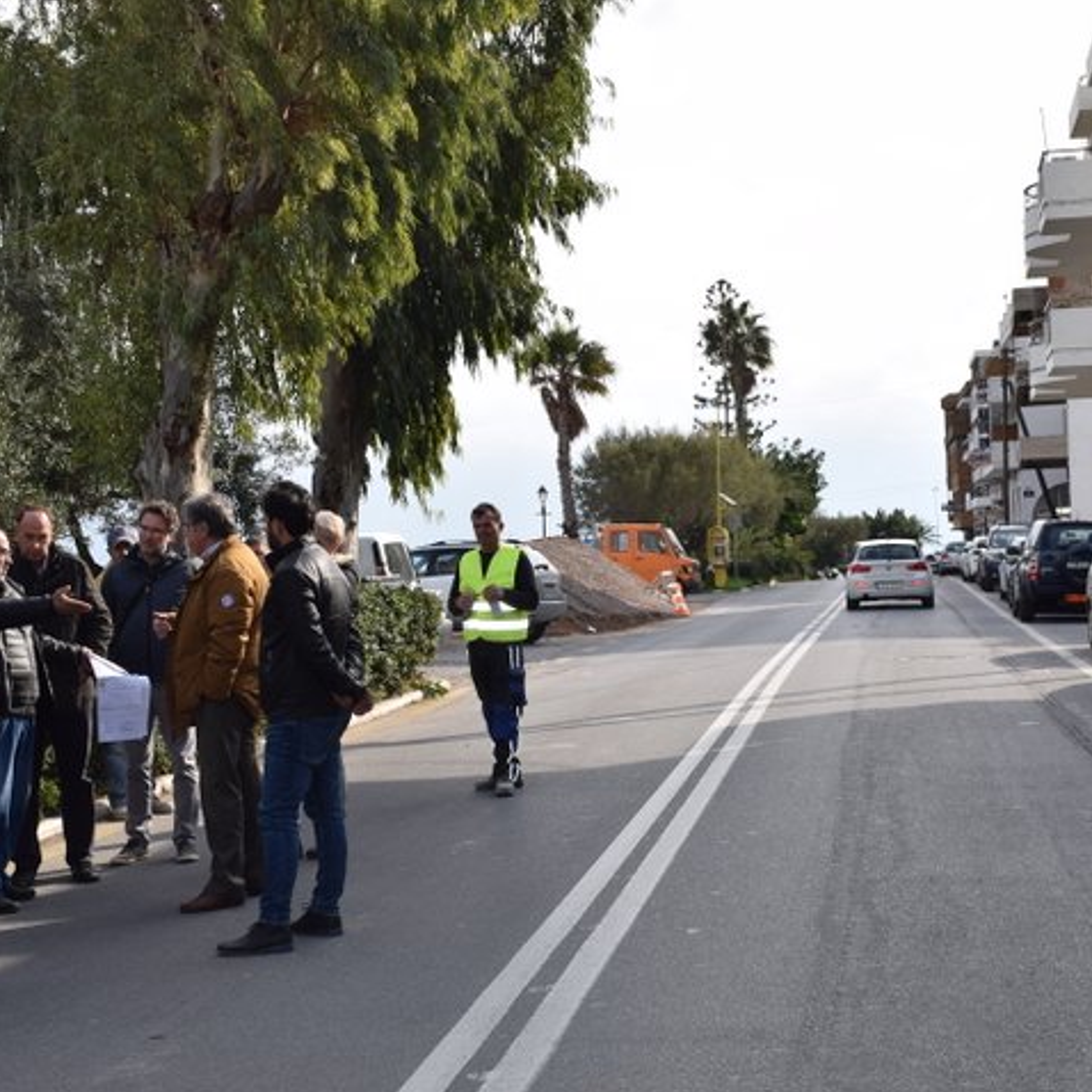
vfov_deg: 28.8
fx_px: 2129
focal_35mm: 60
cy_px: 546
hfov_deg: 28.8
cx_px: 528
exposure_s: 1/200
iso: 100
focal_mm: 31
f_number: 9
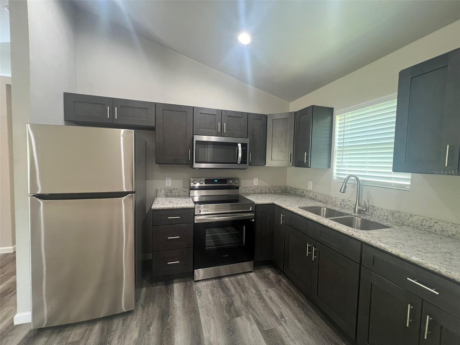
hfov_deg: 106.2
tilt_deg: -2.8
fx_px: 173
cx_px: 230
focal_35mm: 13
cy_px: 172
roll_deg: -1.1
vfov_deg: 89.9
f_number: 1.8
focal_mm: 1.57
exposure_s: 1/60
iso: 400
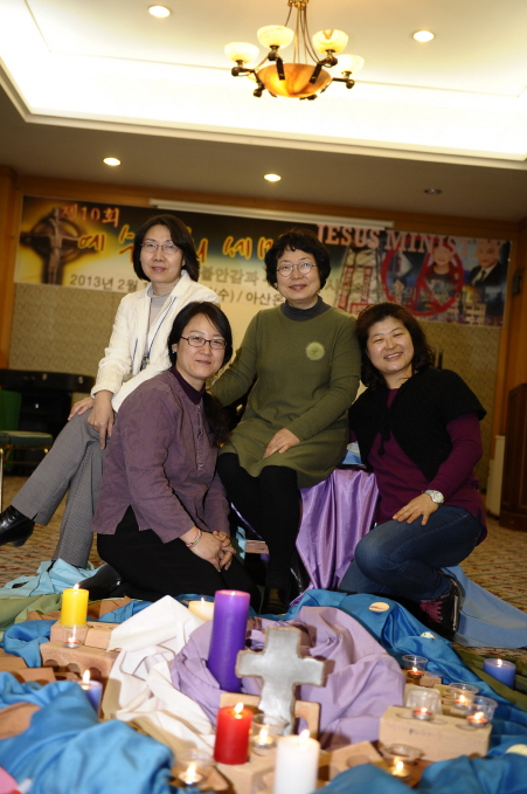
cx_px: 247
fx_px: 925
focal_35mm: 42
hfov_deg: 31.8
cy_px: 396
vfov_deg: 46.4
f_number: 2.8
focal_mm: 38
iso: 800
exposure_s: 1/125
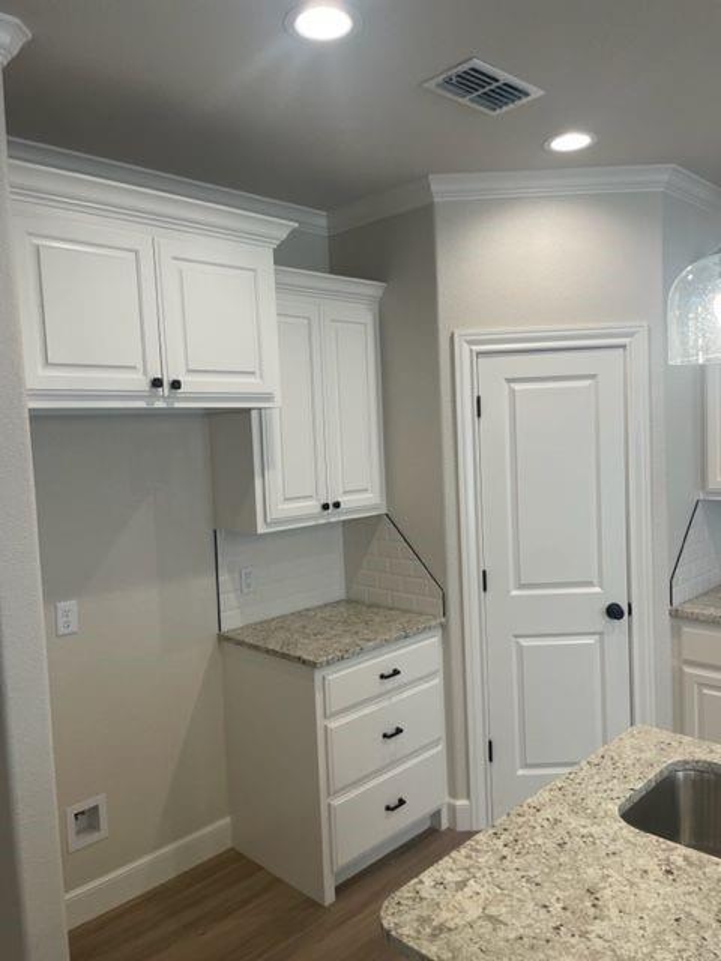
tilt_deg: -4.1
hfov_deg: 53.1
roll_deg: +2.5
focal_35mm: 26
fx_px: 722
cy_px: 480
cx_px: 360
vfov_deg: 67.3
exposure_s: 1/120
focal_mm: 4.2
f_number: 1.6
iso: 64
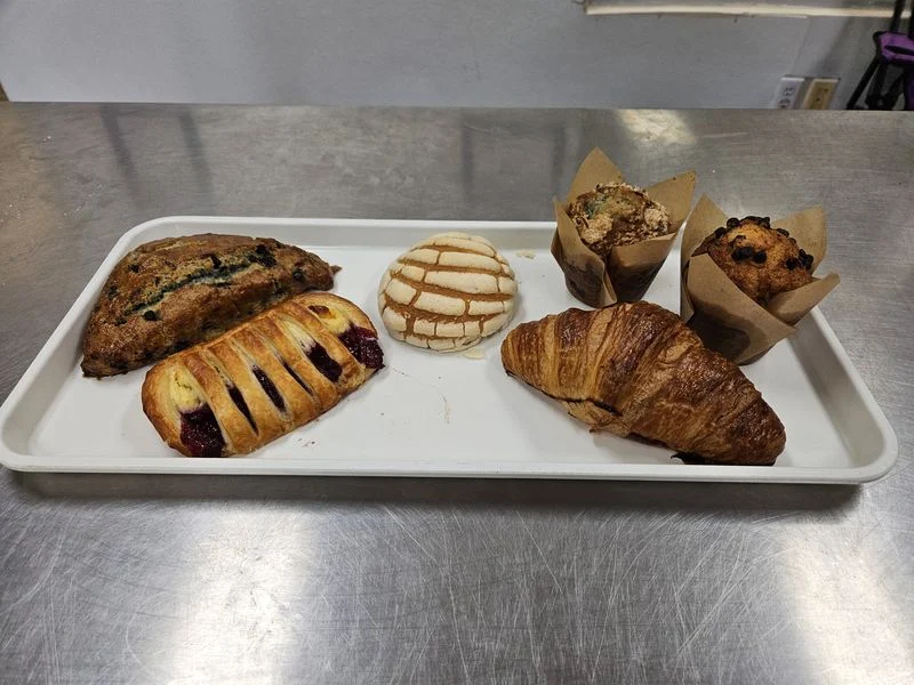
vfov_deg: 58.9
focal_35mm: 23
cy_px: 342
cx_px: 457
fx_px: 607
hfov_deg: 73.9
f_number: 1.8
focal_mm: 5.4
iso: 50
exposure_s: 1/120
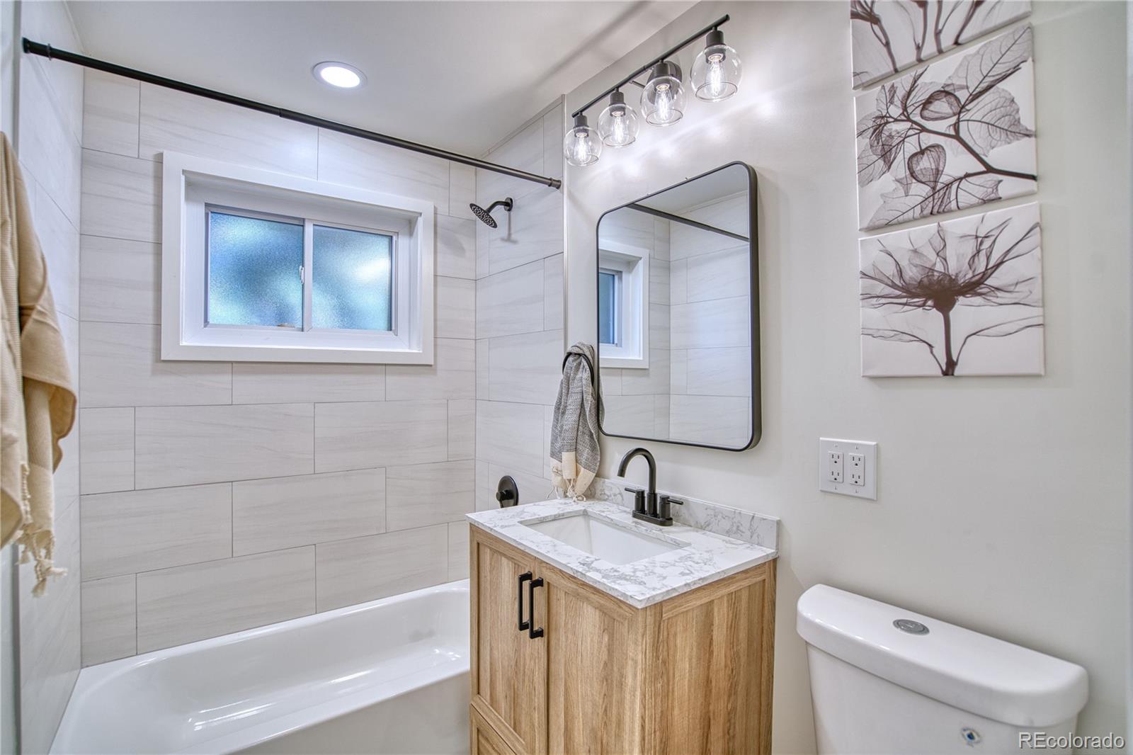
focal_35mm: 16
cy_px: 378
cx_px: 566
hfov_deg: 96.7
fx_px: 503
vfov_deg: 73.7
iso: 500
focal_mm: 16
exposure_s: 1/100
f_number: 4
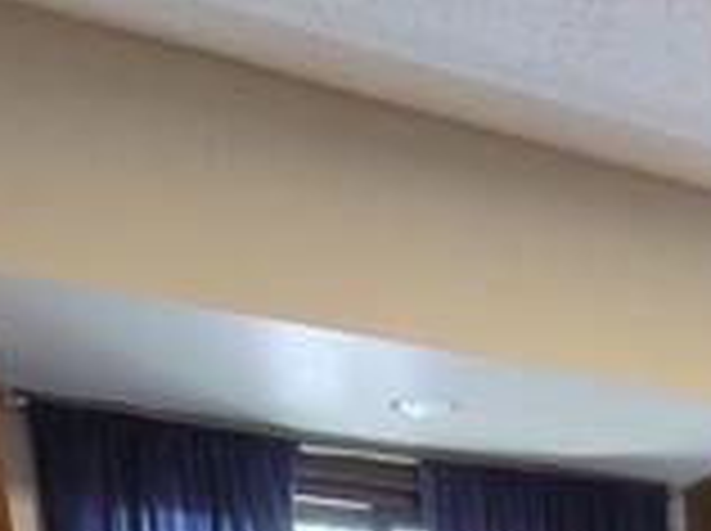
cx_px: 990
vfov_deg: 14.6
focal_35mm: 66
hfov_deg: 24.5
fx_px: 1354
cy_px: 1269
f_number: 2.2
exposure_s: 1/60
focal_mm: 2.2
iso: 320
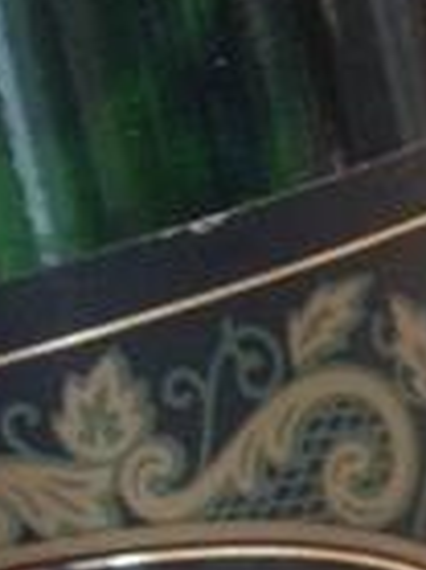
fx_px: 2646
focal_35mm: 161
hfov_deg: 9.2
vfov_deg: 12.0
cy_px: 693
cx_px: 8
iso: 400
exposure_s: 1/15
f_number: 2.4
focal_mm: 4.28
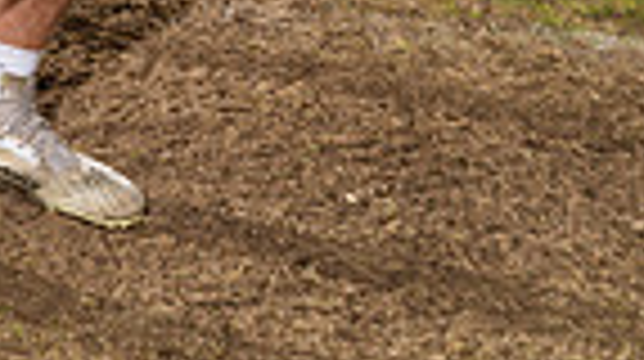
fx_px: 2473
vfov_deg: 7.6
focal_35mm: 145
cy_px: -590
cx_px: -23
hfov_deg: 14.6
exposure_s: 1/250
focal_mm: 44
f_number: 4.5
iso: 200
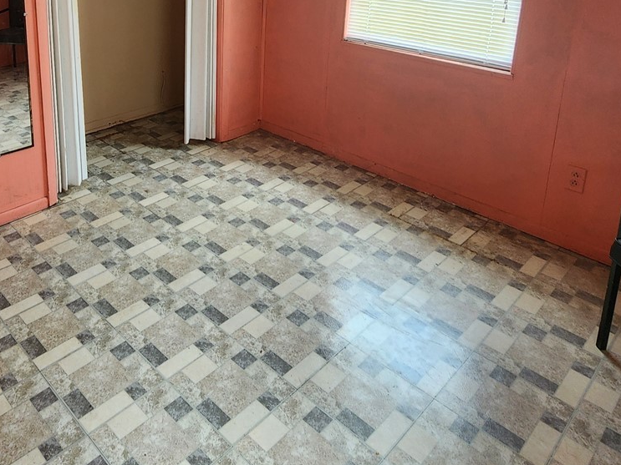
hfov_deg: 60.6
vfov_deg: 44.8
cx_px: 170
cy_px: 38
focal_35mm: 28
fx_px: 502
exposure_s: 1/60
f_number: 2.2
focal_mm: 2.2
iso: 160
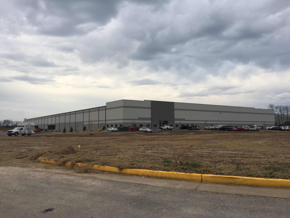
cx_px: 145
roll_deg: -0.1
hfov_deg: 61.7
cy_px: 109
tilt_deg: +4.0
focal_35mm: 29
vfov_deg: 48.2
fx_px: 243
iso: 32
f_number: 2.2
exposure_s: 1/514
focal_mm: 4.15
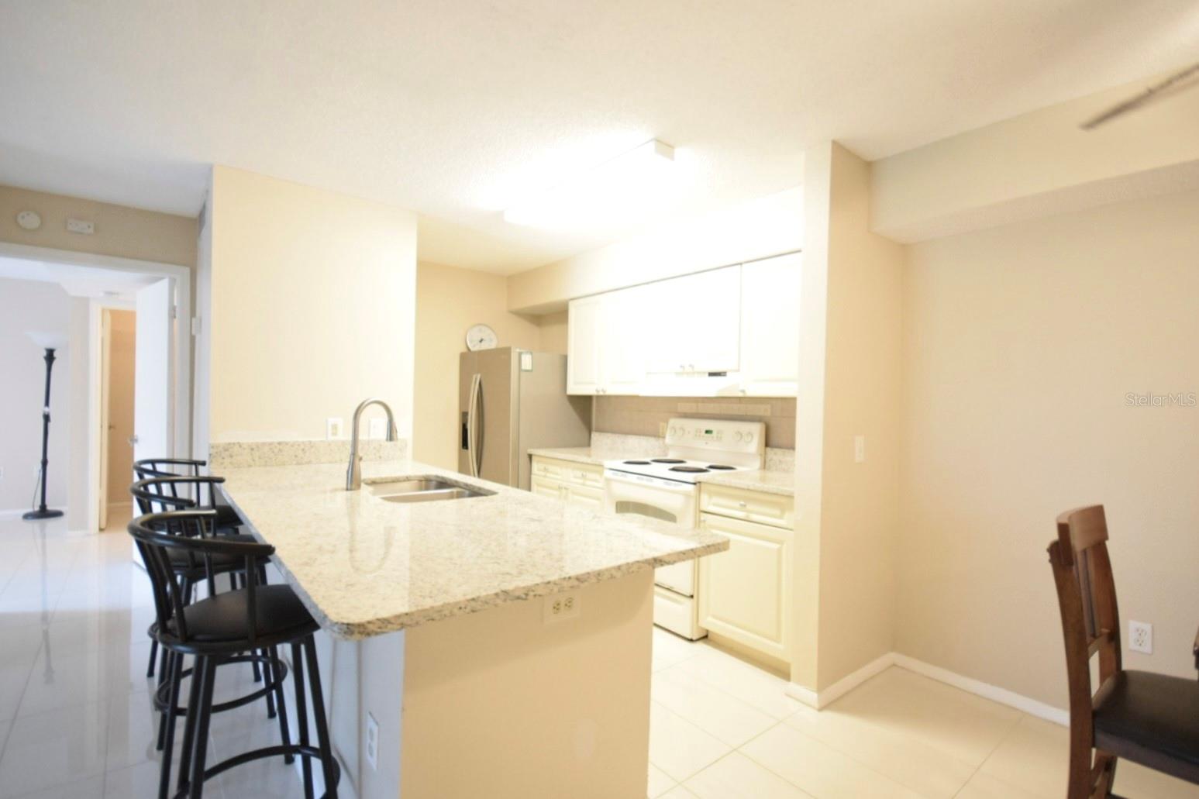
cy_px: 400
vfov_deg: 77.3
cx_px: 600
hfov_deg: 100.4
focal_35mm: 15
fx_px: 499
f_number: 4
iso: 3200
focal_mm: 10
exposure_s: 1/50
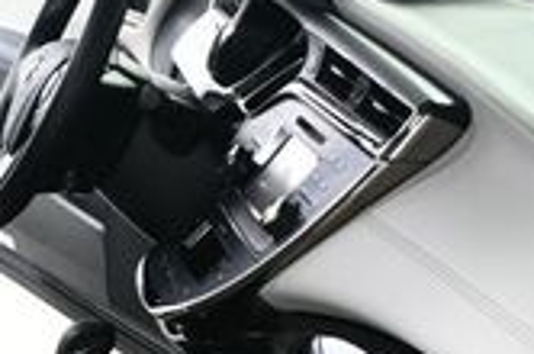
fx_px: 1717
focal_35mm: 116
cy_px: 463
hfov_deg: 16.9
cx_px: -113
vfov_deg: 11.5
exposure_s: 1/160
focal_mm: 20
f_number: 5.6
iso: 100
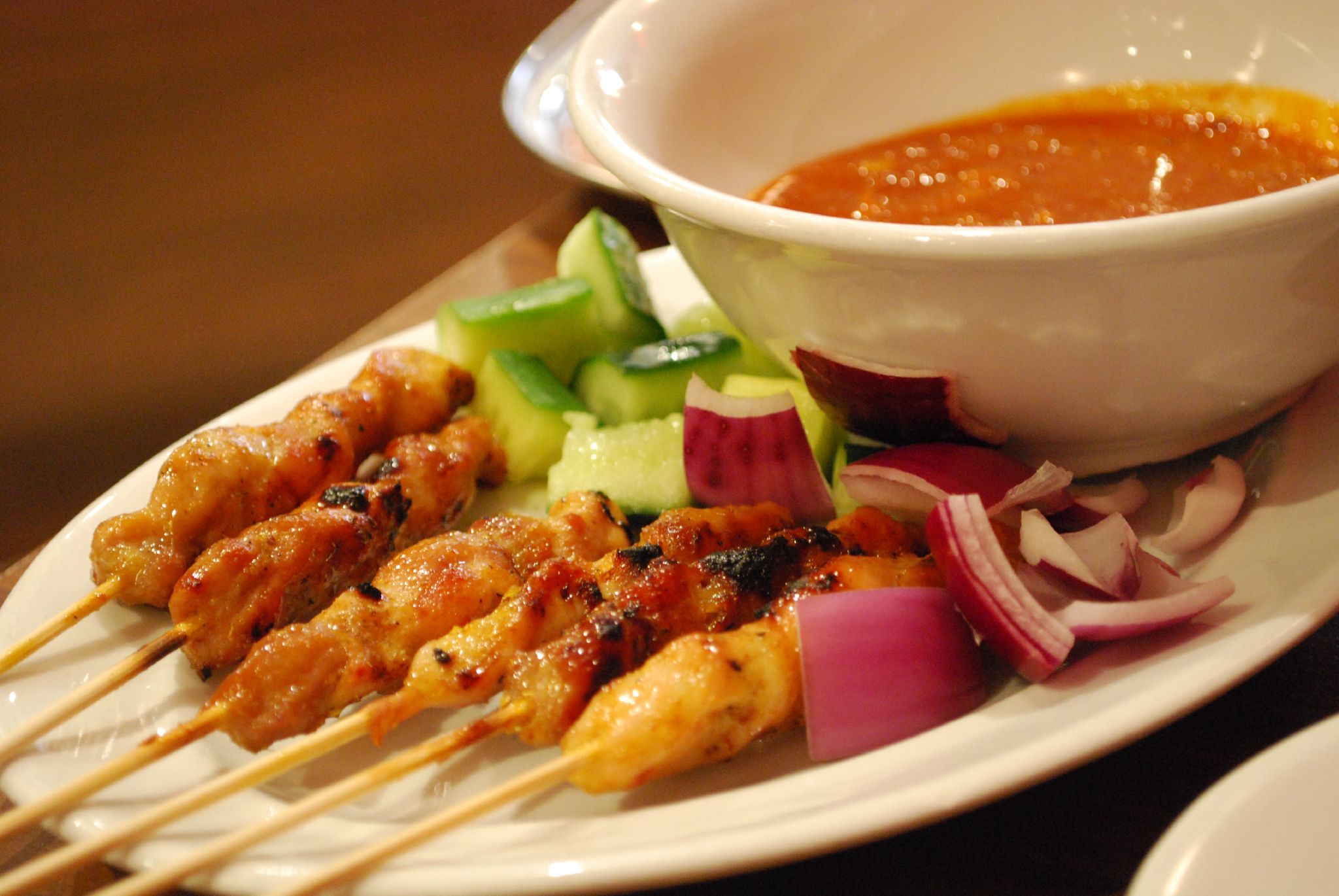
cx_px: 670
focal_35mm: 72
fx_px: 2681
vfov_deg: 19.0
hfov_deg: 28.0
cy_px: 448
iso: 1600
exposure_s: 1/8
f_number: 5.6
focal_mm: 48
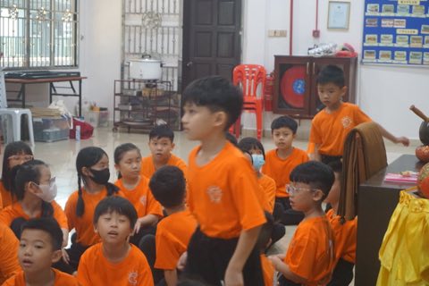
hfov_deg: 27.0
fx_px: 894
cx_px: 214
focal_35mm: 75
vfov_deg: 18.2
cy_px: 143
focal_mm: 50
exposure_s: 1/80
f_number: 5.6
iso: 3200
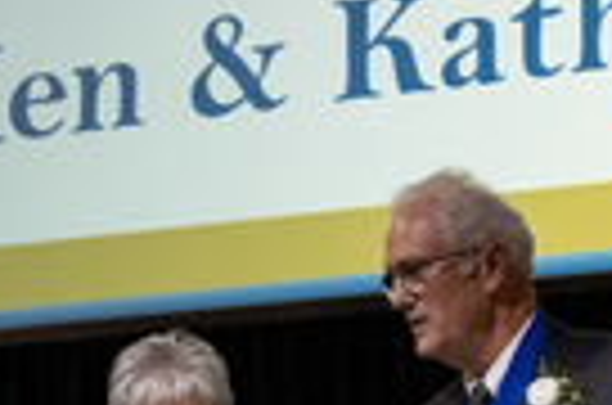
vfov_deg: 7.9
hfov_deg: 12.3
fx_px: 2849
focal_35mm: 168
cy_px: 706
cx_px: 230
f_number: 2.8
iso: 4000
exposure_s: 1/640
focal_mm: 38
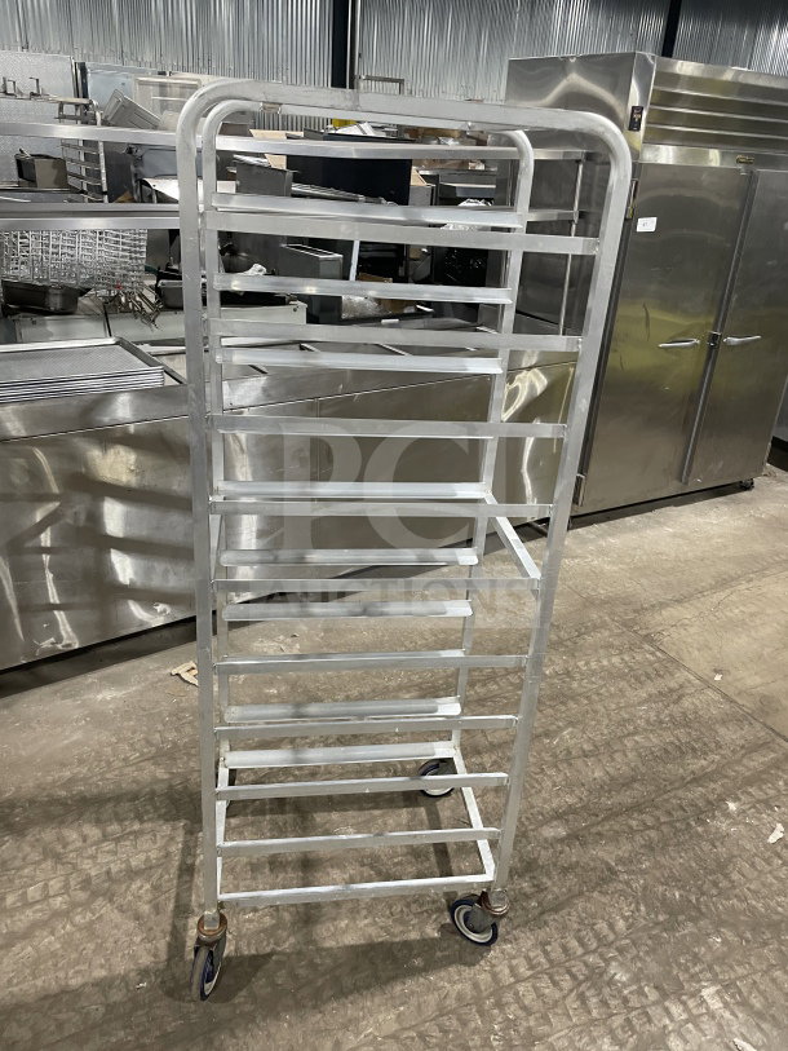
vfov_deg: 67.3
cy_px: 526
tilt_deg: -20.9
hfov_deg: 53.1
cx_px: 394
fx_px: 789
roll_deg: -3.4
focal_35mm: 26
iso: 200
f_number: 1.6
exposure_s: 1/60
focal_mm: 4.2
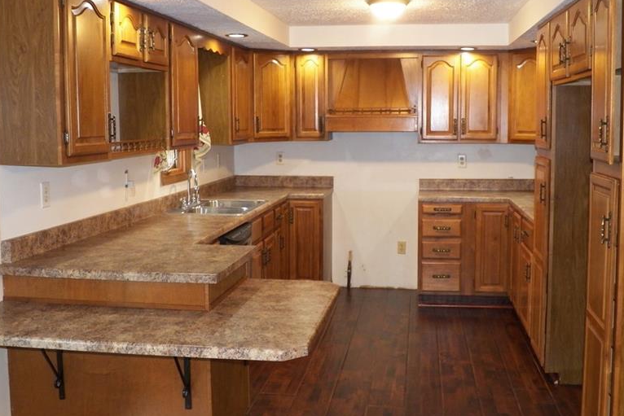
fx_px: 659
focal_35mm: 38
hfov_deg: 50.7
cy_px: 188
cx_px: 318
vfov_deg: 35.0
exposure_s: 1/30
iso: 400
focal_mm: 6.3
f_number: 2.8
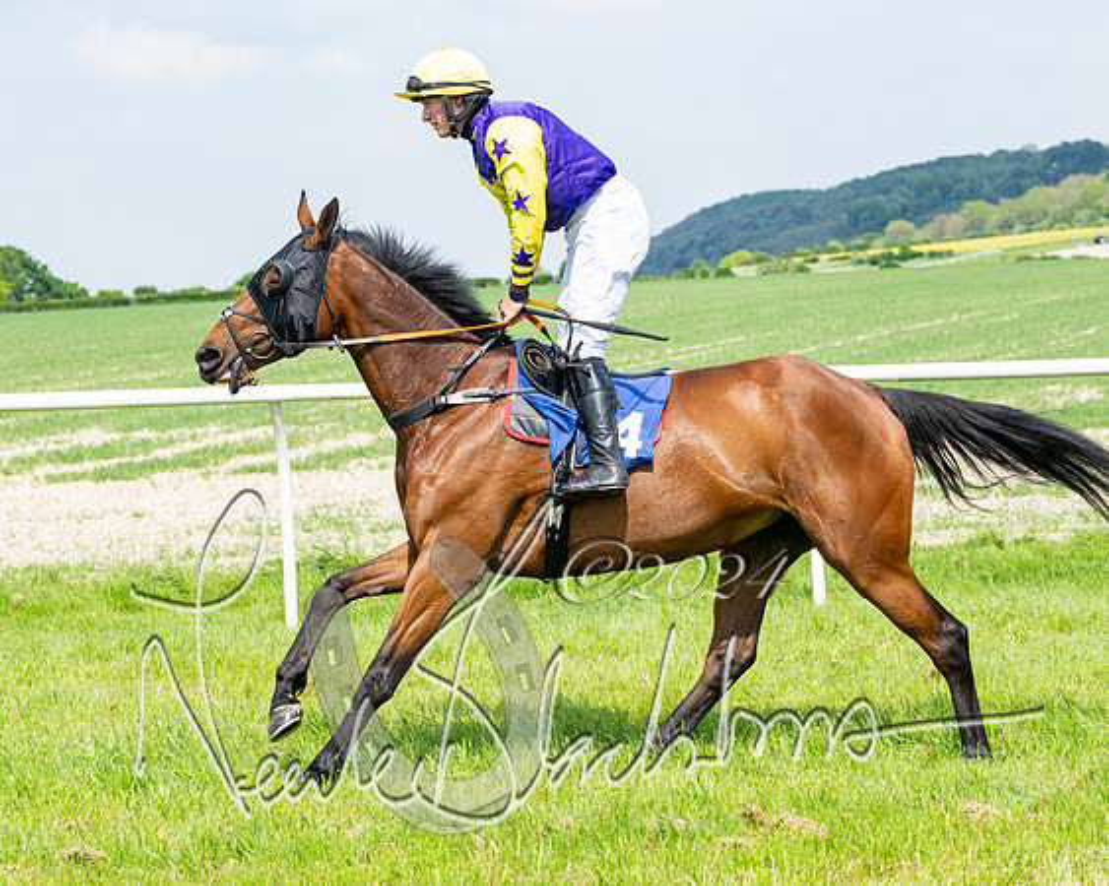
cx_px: 554
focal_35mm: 106
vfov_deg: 14.6
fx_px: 3466
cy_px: 380
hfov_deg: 18.2
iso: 400
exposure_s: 1/2000
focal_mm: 70
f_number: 5
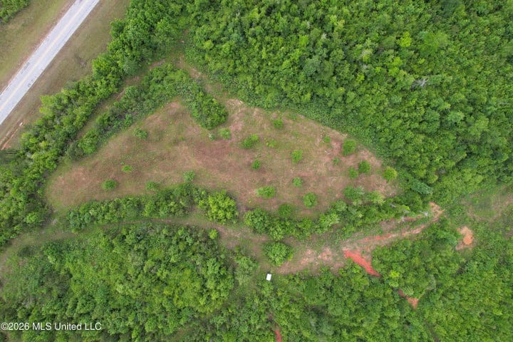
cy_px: 171
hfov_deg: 78.6
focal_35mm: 22
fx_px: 313
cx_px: 256
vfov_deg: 57.2
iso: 100
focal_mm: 8.4
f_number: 2.8
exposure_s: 1/25
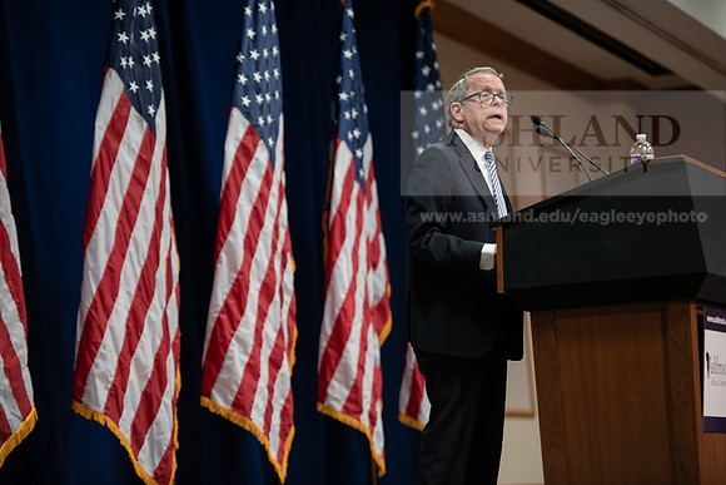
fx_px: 2723
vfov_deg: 10.2
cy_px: 242
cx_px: 363
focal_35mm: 135
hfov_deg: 15.2
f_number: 2.8
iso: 2000
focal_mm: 135
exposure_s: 1/200
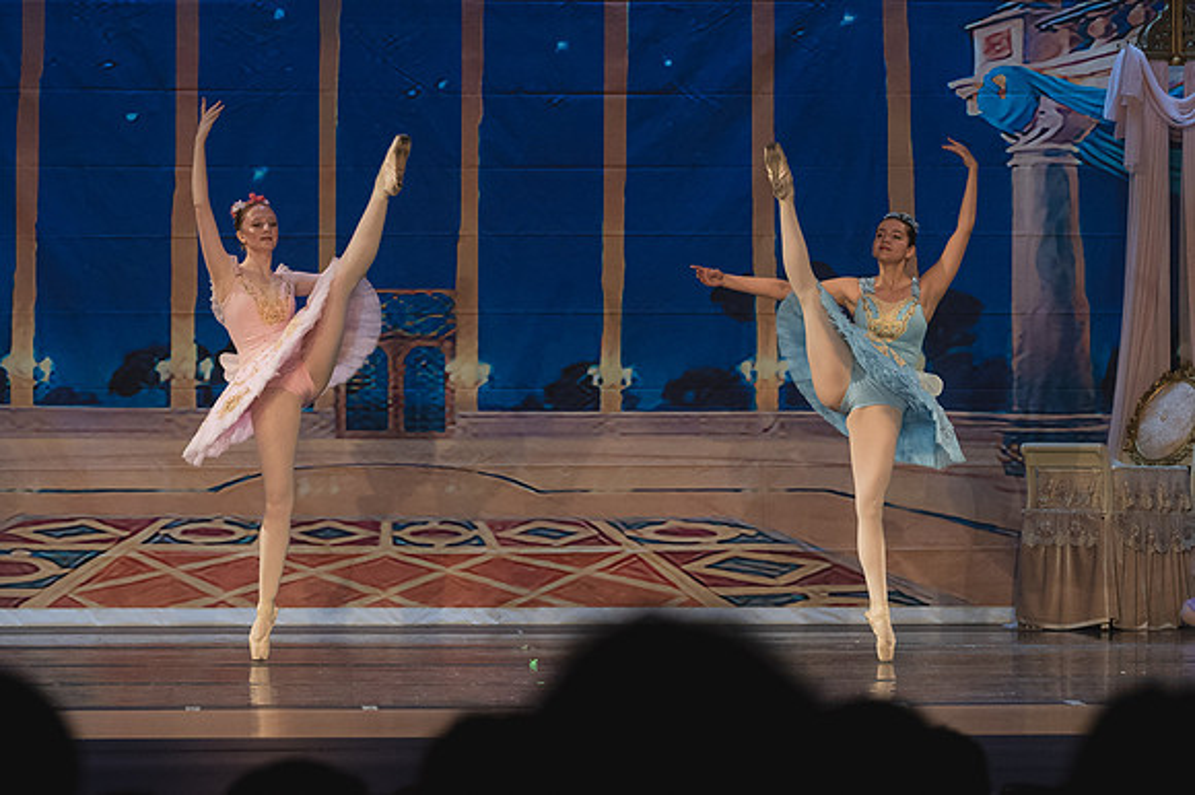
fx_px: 7229
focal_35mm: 218
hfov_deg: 9.4
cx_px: 535
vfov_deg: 6.3
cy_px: 503
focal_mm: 102
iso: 1800
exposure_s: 1/320
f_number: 4
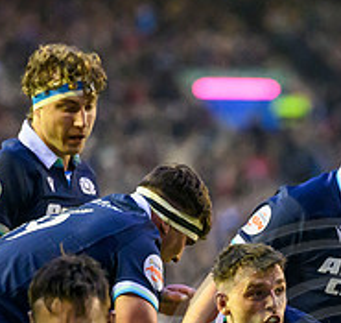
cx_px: 320
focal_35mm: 679
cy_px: 375
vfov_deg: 2.5
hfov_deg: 2.7
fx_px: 7366
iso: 5000
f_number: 2.8
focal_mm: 200
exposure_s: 1/1250
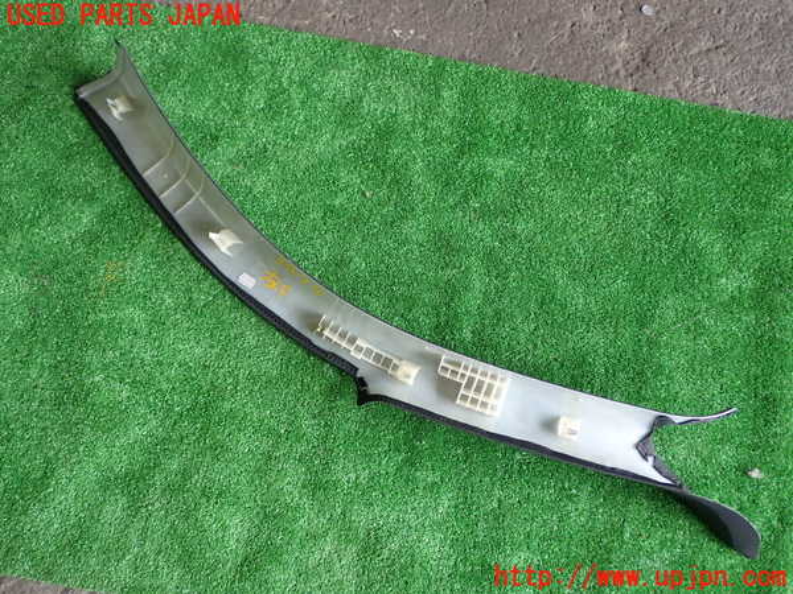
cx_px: 396
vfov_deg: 39.7
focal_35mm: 36
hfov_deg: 51.4
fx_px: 825
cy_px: 297
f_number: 2.5
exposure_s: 1/40
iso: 200
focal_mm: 6.37
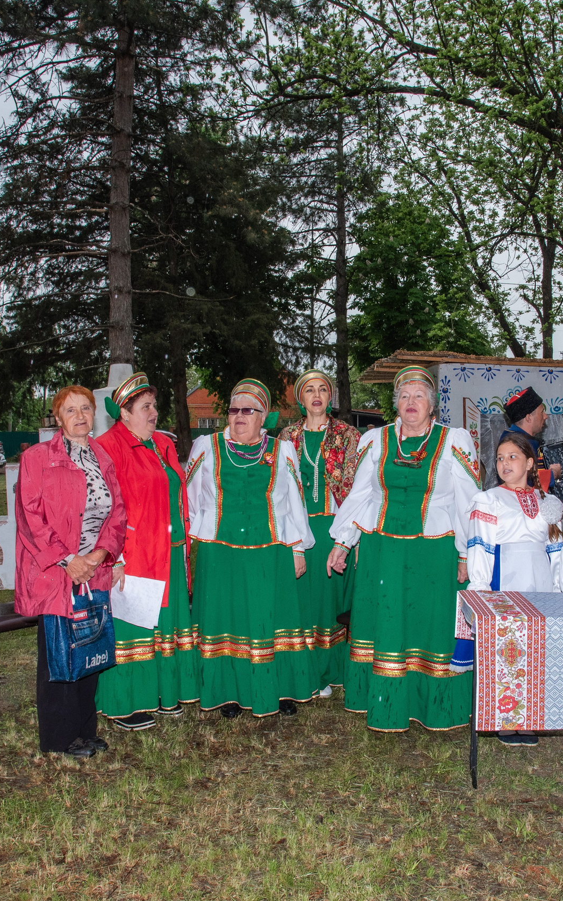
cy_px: 450
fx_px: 908
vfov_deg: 52.8
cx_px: 360
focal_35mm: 37
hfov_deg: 34.2
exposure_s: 1/160
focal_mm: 24
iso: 640
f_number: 13
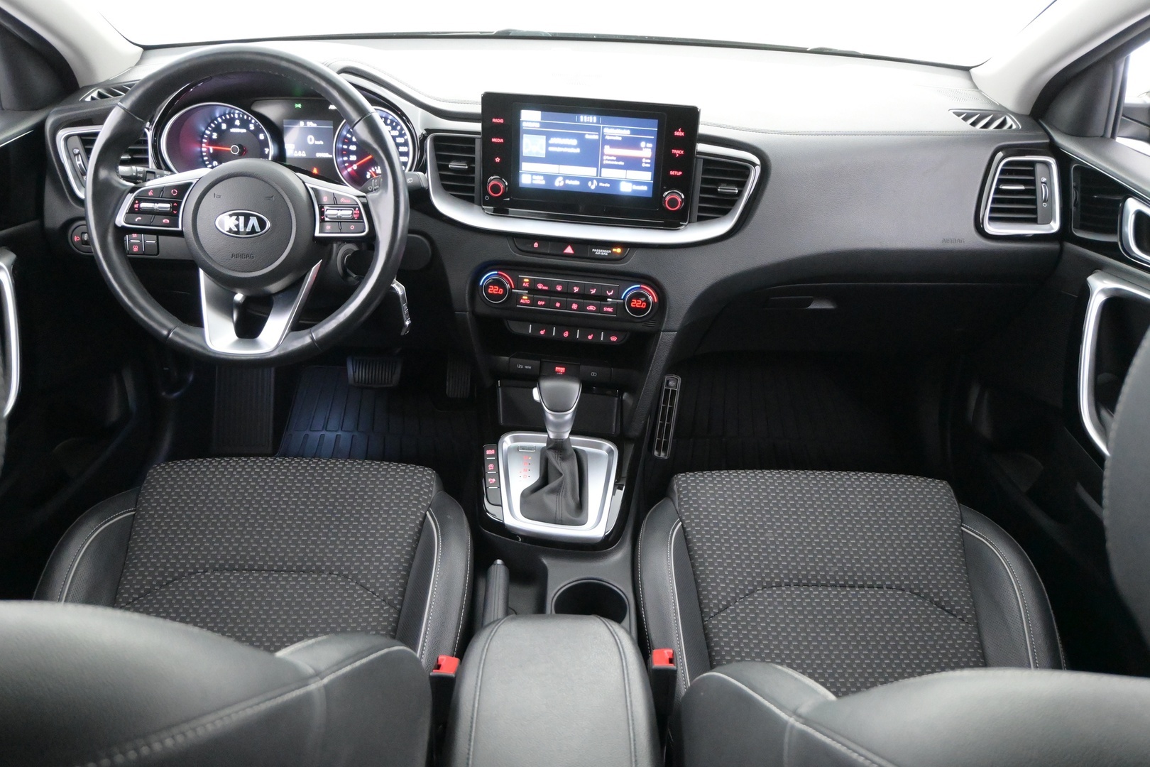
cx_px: 575
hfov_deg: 61.9
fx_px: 958
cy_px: 384
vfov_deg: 43.6
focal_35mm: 30
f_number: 3.8
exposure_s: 1/30
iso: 8000
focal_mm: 20
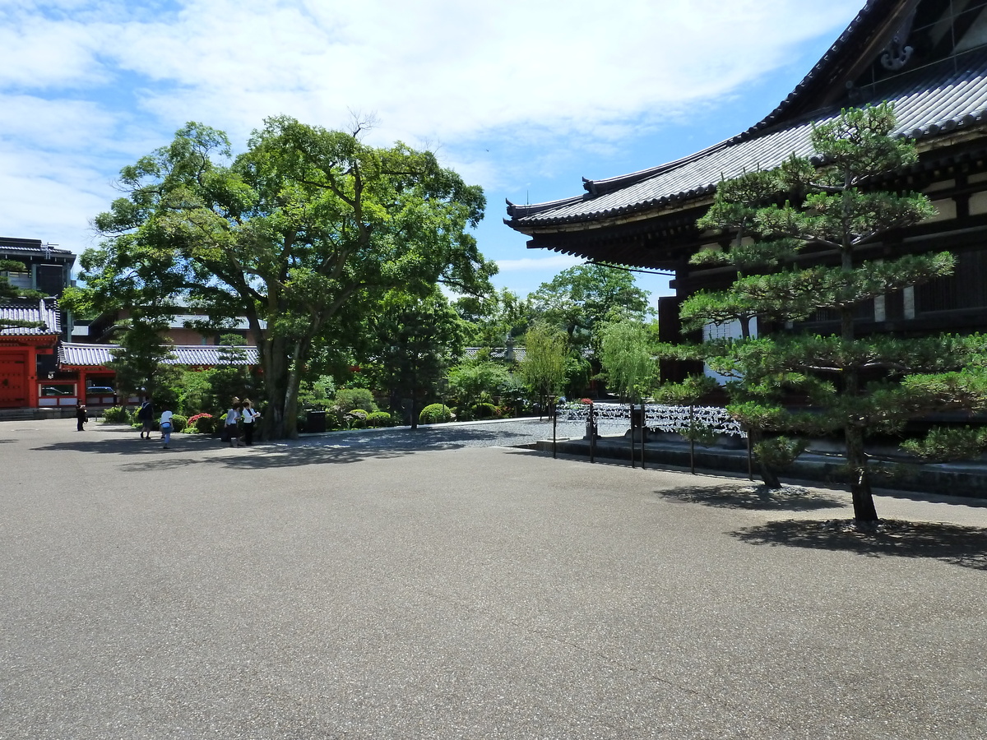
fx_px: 713
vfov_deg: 54.9
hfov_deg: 69.4
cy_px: 370
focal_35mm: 25
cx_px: 494
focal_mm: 4.1
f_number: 5
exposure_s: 1/400
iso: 200
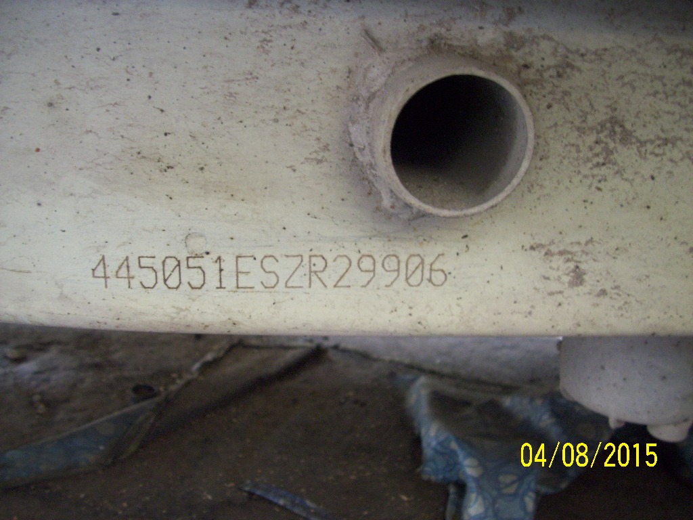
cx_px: 346
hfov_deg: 54.0
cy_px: 260
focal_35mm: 34
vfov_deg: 41.8
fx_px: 681
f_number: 2.9
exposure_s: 1/8
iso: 160
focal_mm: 5.7
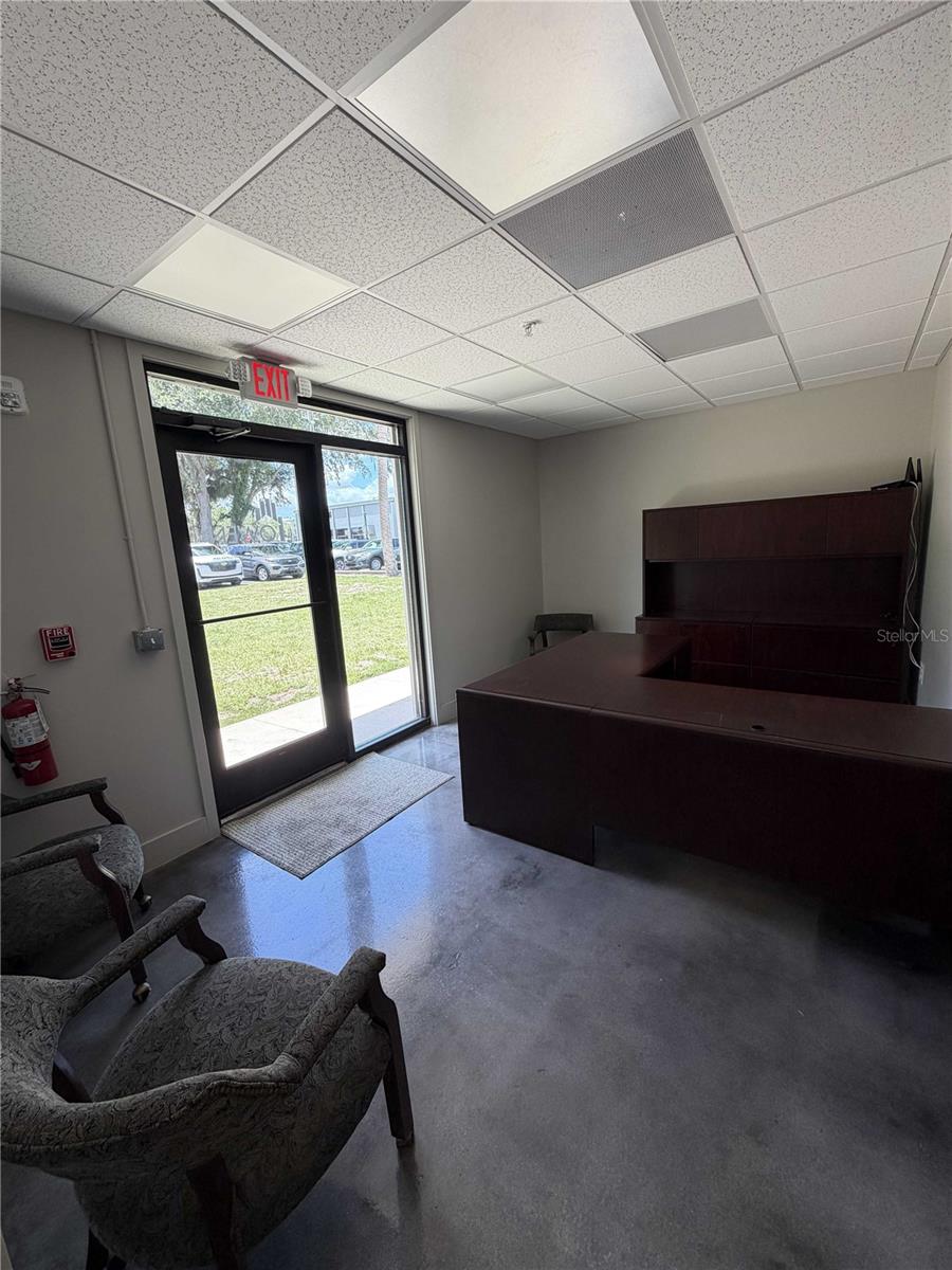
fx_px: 513
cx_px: 476
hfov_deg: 85.7
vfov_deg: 102.1
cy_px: 635
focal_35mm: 14
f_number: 2.2
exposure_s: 1/121
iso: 80
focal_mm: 2.22
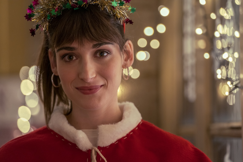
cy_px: 81
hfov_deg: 14.4
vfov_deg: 9.7
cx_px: 122
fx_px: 958
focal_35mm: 142
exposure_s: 1/125
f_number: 2.8
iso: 2500
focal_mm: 142
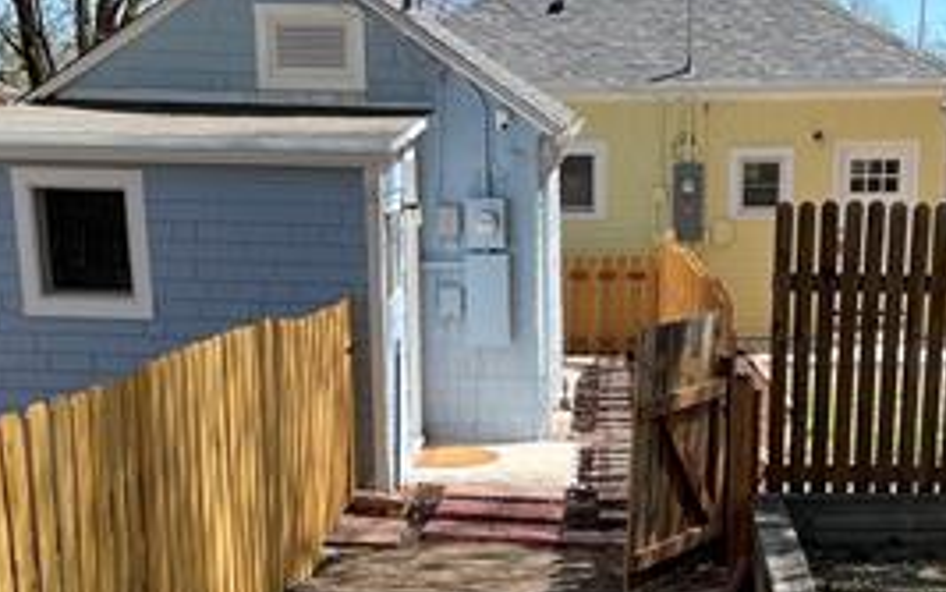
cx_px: 567
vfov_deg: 18.8
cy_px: 672
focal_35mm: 66
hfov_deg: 31.0
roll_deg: +0.1
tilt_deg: -17.8
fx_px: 1702
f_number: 1.6
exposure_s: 1/1043
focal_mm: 4.2
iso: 32
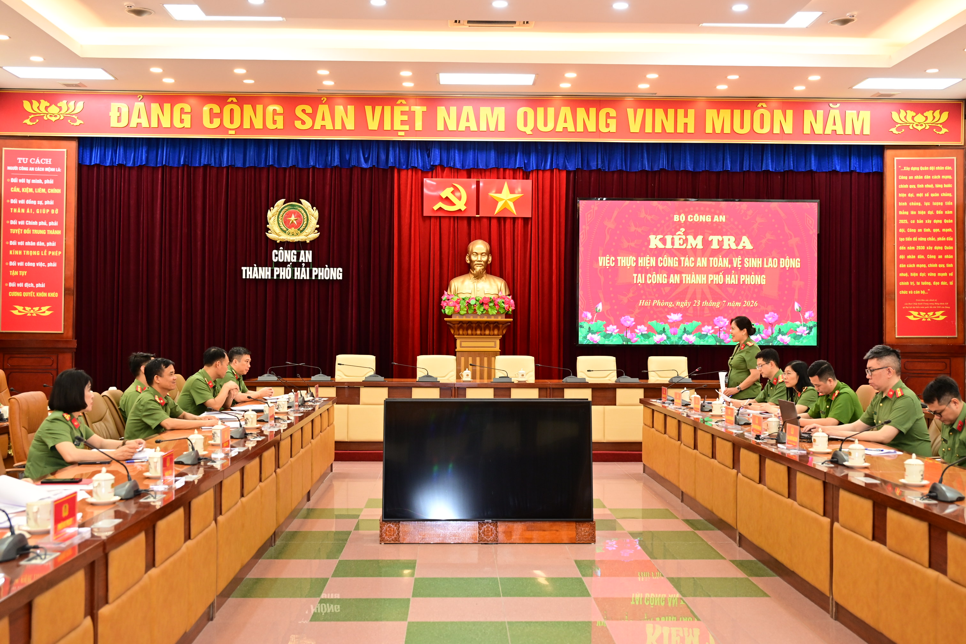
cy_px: 322
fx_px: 1073
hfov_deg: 48.5
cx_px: 483
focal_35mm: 40
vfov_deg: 33.4
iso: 1600
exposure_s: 1/125
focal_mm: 40
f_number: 4
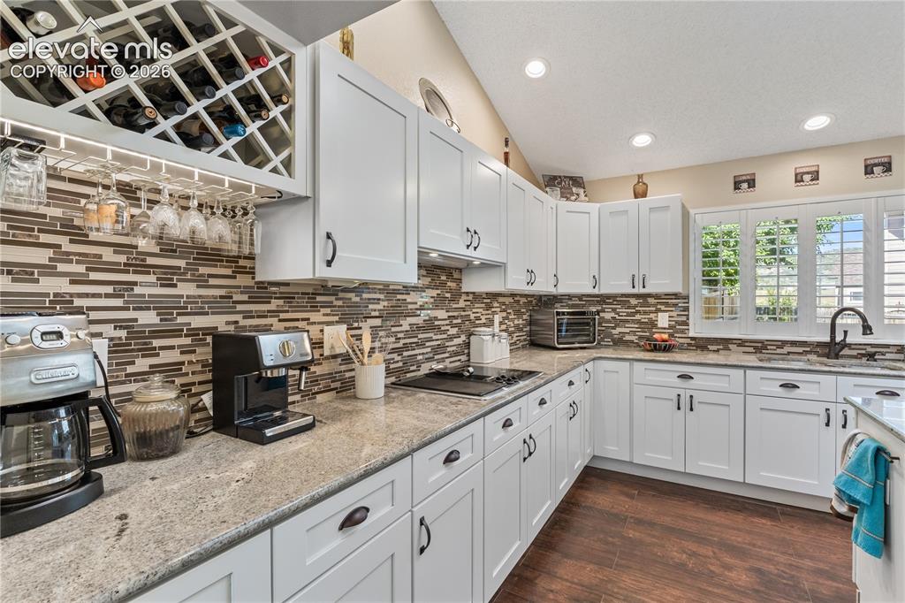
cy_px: 302
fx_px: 411
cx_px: 452
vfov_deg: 72.5
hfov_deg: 95.5
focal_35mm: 16
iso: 250
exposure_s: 1/15
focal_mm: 10.9
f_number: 8
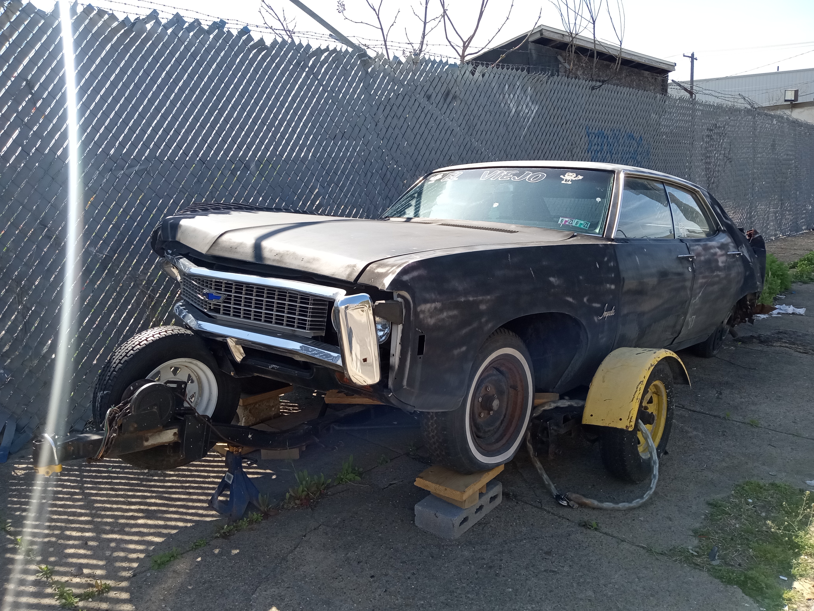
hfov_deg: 63.4
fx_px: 658
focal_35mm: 28
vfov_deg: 49.7
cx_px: 407
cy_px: 306
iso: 102
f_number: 2.2
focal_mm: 3.71
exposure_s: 1/537
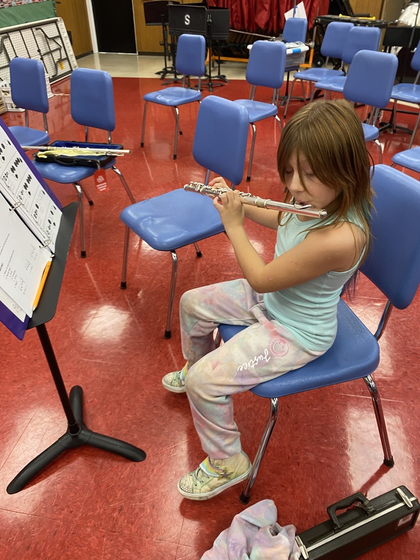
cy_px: 280
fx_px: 421
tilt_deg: -33.1
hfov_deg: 53.1
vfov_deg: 67.3
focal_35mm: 26
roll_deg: +3.0
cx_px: 210
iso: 100
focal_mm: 4.25
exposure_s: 1/60
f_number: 1.8
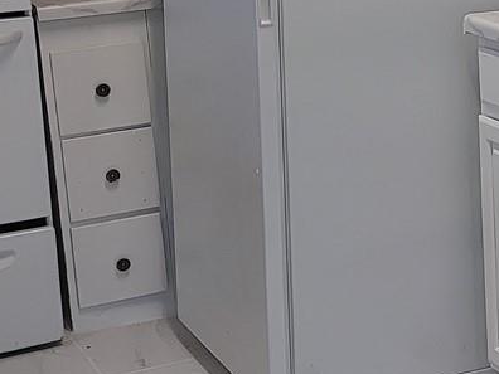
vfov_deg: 14.0
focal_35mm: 105
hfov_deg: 17.4
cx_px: 675
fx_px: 1514
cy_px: 47
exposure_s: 1/40
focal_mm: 5.58
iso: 50
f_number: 1.8
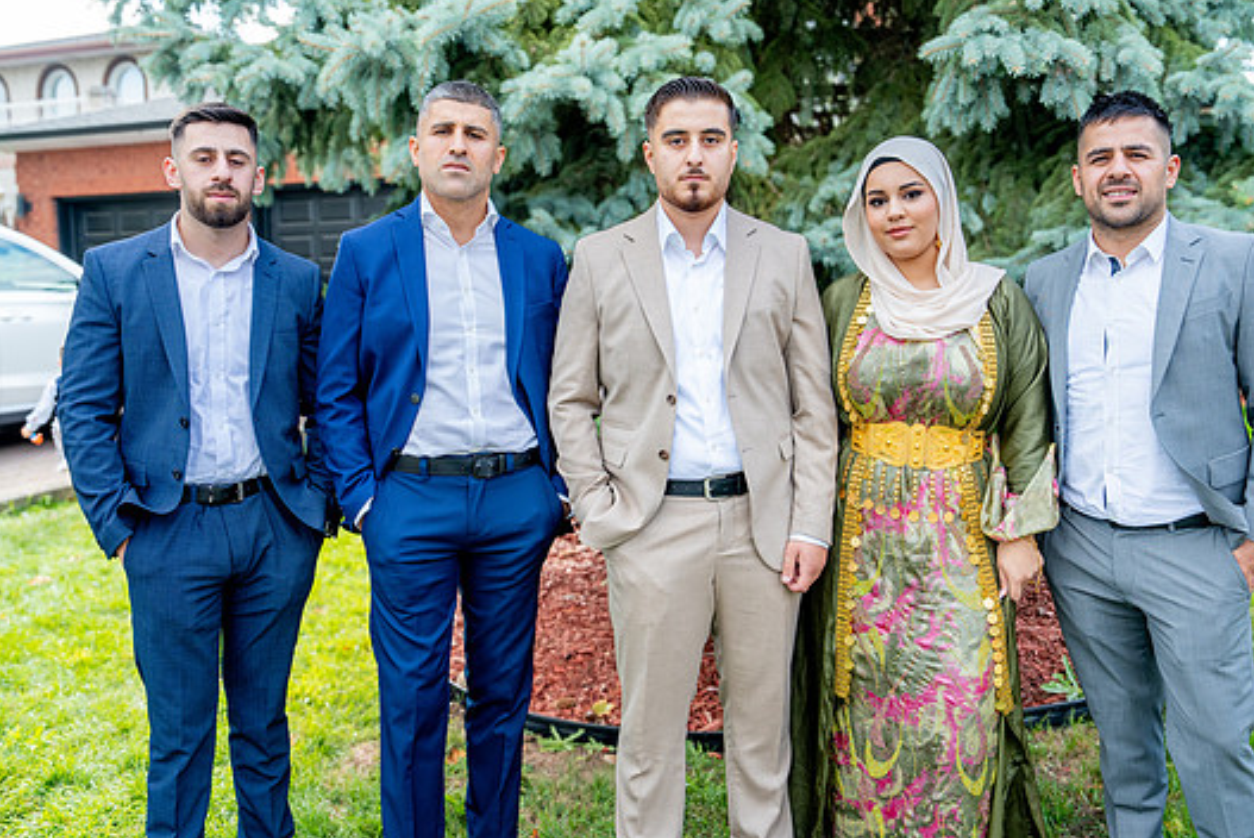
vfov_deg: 40.0
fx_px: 1150
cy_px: 406
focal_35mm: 33
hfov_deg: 57.2
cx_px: 652
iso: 320
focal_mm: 30
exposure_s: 1/320
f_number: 5
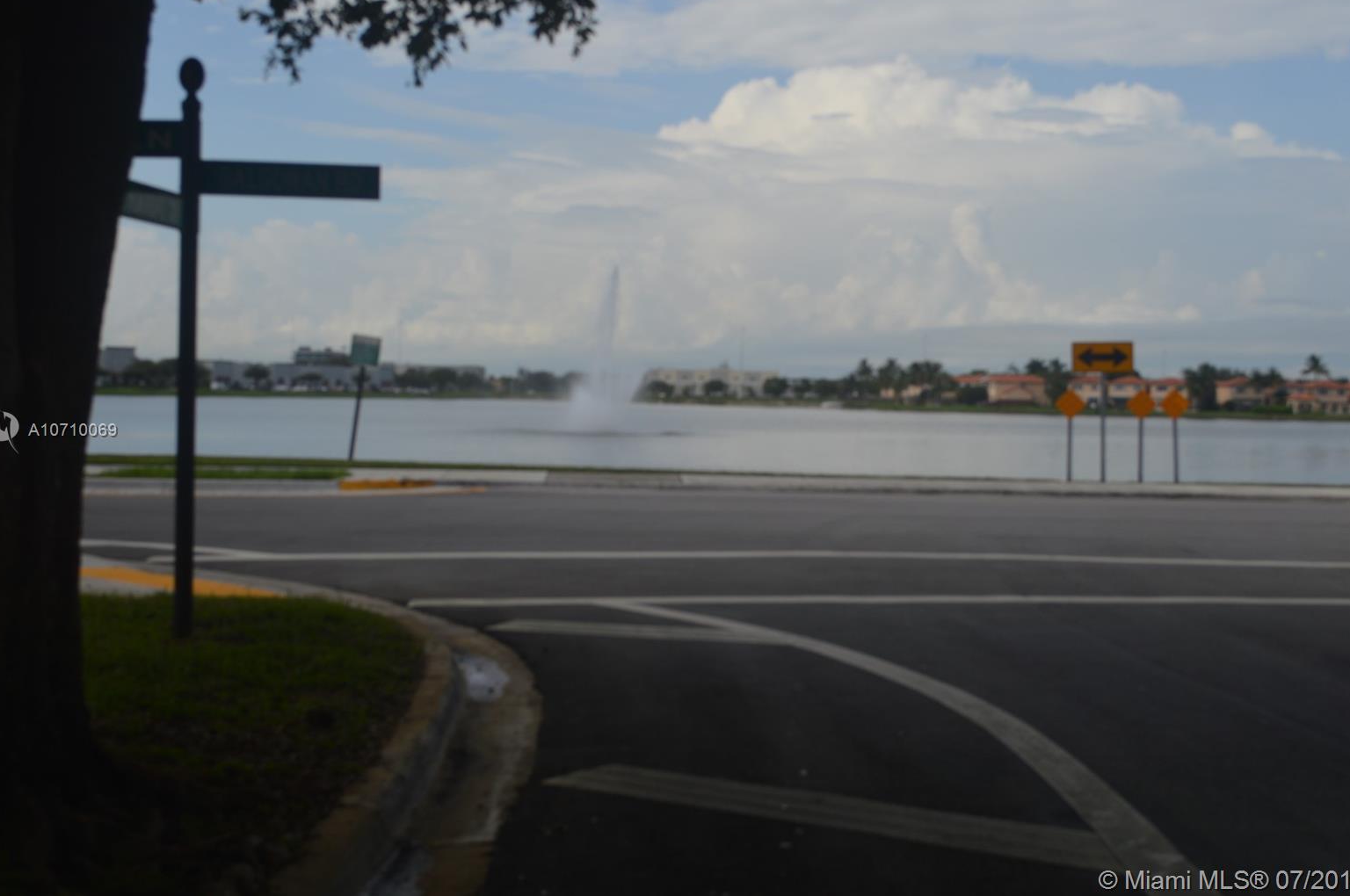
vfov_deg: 26.9
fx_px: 1873
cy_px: 432
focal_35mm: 50
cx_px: 681
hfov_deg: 39.6
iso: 100
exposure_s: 1/250
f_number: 8
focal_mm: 32
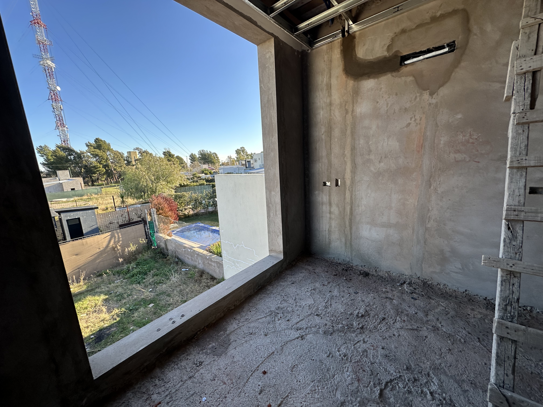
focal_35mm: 14
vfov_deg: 85.7
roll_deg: +2.8
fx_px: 220
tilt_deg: -9.4
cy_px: 204
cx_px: 272
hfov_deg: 102.1
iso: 40
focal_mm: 2.22
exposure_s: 1/276
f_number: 2.2
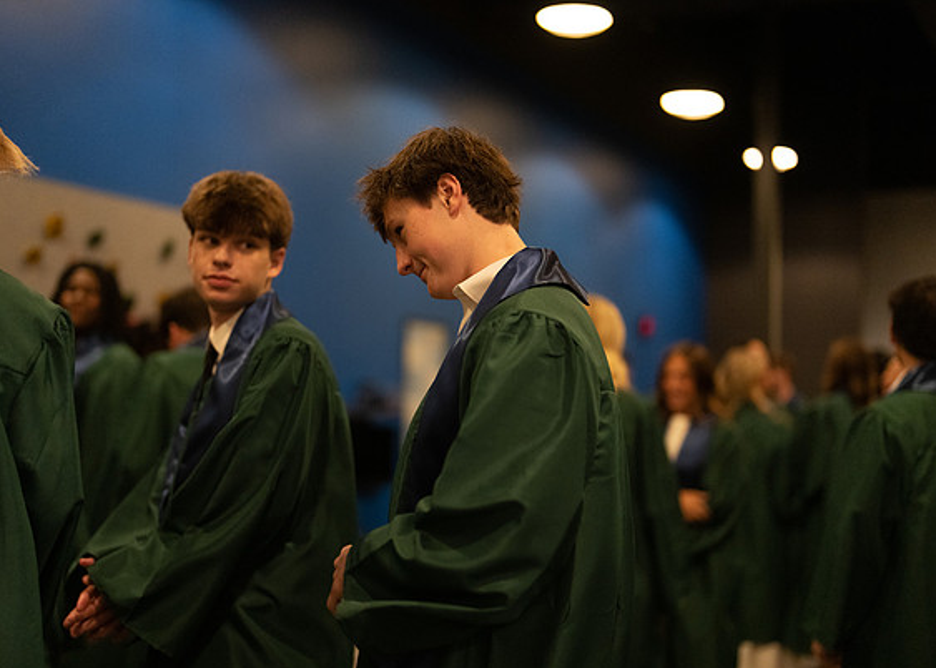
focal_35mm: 54
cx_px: 434
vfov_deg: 26.2
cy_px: 342
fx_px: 1435
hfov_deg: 36.1
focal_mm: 50
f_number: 1.2
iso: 2500
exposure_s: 1/400
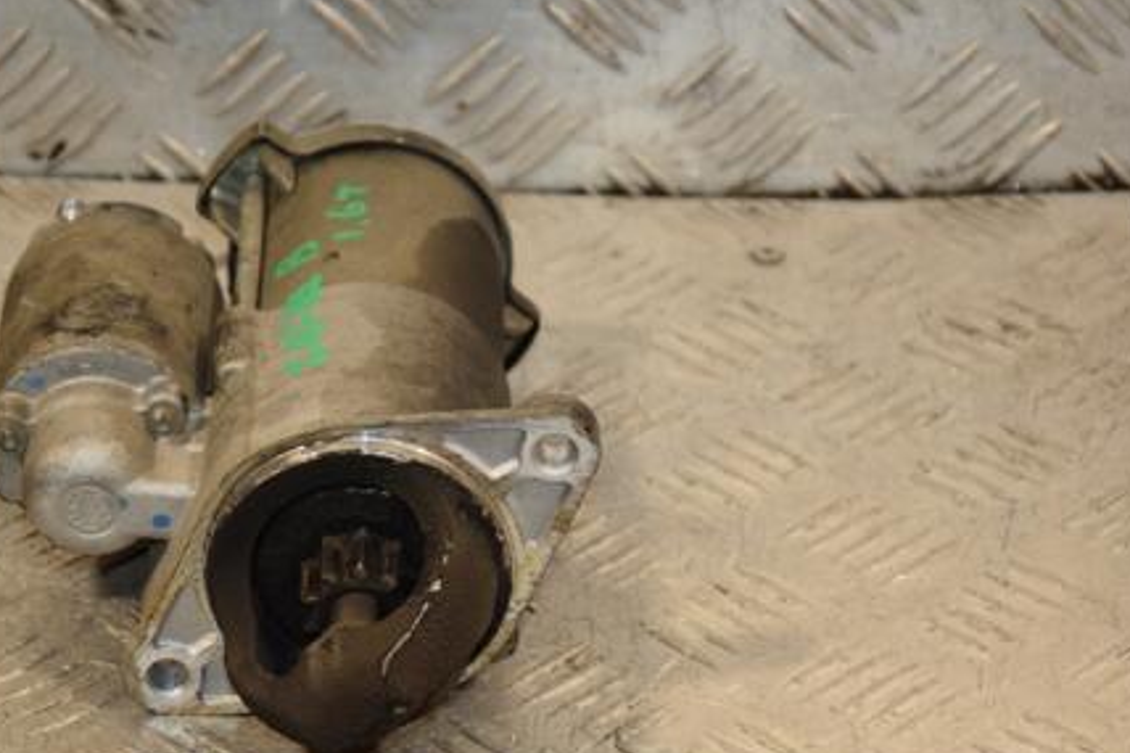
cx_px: 459
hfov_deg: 13.0
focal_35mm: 158
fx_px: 4948
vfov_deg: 8.7
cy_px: 473
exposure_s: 1/200
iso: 800
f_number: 5.3
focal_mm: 75
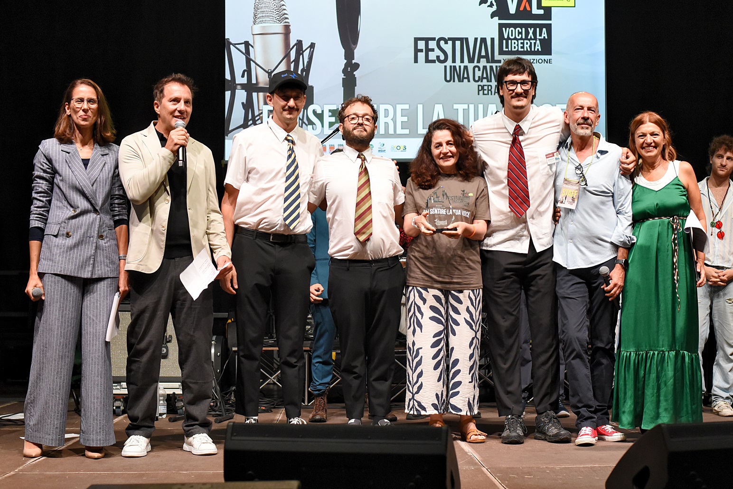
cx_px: 366
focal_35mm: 50
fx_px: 1018
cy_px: 244
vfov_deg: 27.0
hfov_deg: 39.6
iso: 3200
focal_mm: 50
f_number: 4
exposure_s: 1/320
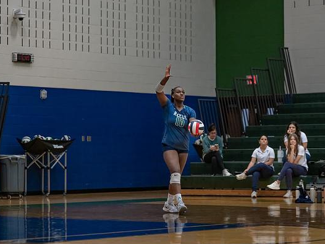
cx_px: 172
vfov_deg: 11.9
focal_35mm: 125
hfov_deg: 15.8
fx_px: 1174
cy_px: 122
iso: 4000
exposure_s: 1/1000
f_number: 2.8
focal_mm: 105
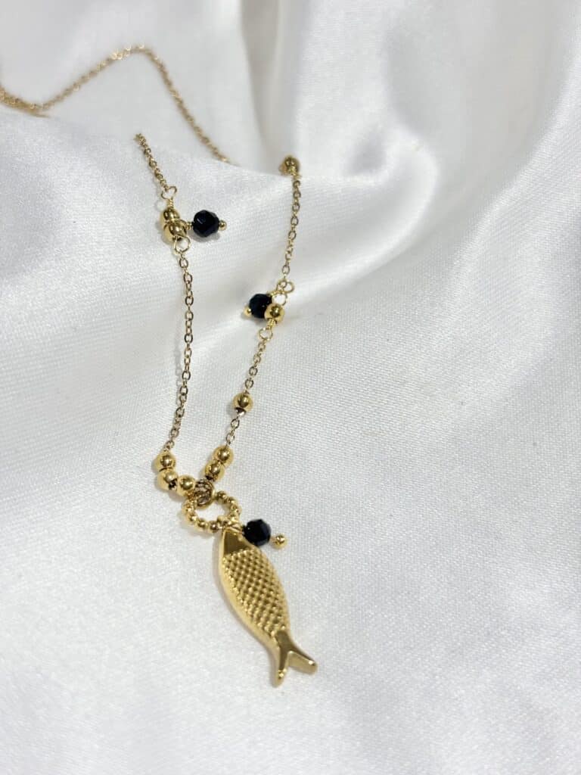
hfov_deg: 28.0
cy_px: 388
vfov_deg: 36.8
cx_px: 290
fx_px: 1164
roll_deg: +6.6
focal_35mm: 52
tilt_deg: -39.6
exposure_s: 1/349
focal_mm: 5.96
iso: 32
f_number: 1.6
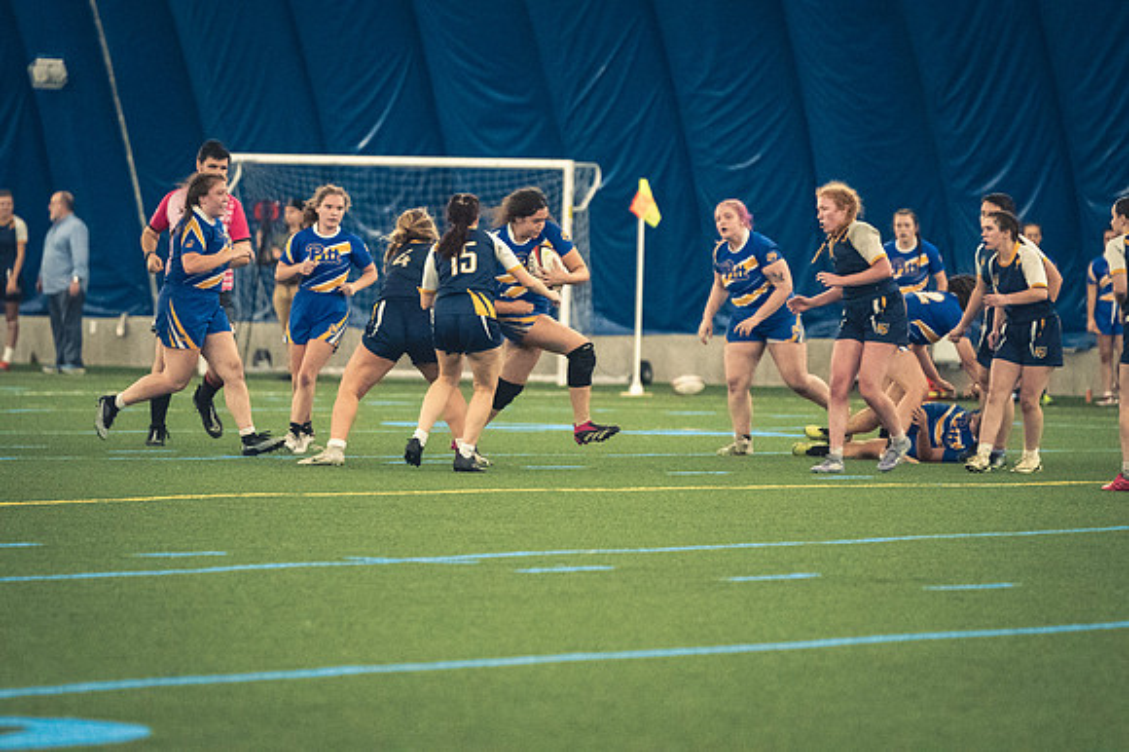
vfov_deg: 4.6
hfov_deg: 6.9
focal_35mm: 300
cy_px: 376
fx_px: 9403
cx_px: 564
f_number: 2.8
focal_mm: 200
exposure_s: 1/500
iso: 12800
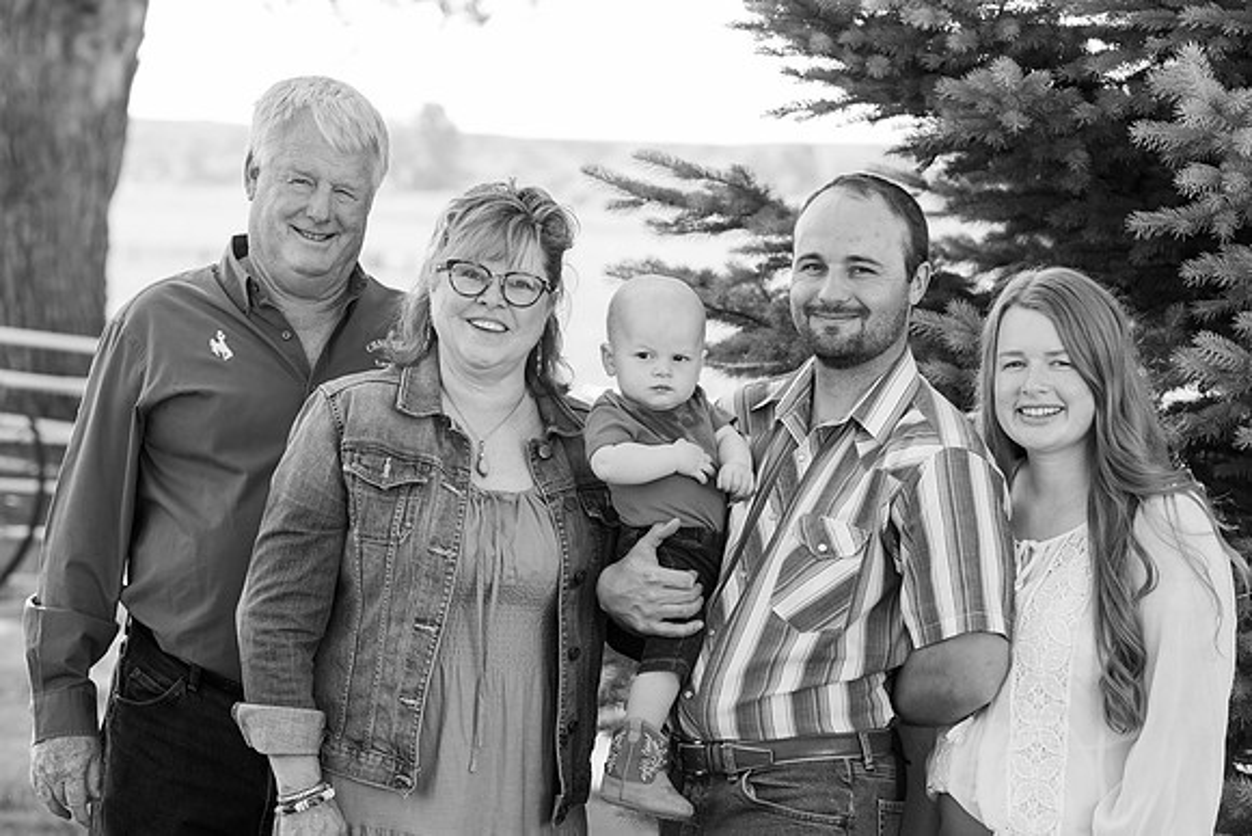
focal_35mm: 118
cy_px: 418
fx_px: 4105
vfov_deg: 11.6
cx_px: 626
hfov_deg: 17.3
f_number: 5.6
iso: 500
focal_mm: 118
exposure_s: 1/320
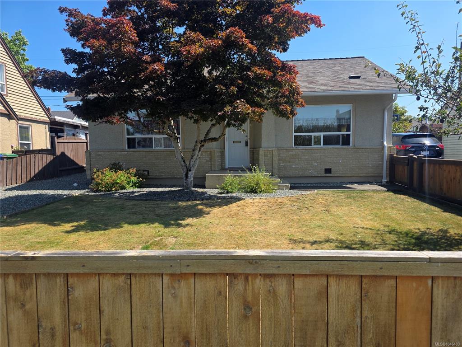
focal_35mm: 23
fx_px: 307
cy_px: 174
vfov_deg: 58.9
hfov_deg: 73.9
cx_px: 231
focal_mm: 6.3
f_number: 1.7
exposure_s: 1/2890
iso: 80
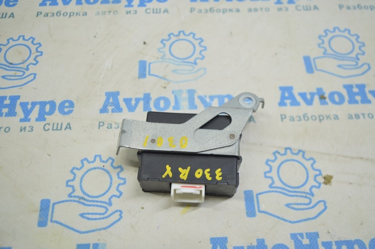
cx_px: 188
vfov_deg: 38.3
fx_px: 359
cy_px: 124
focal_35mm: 34
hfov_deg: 55.1
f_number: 3.8
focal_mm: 23
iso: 400
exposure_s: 1/50
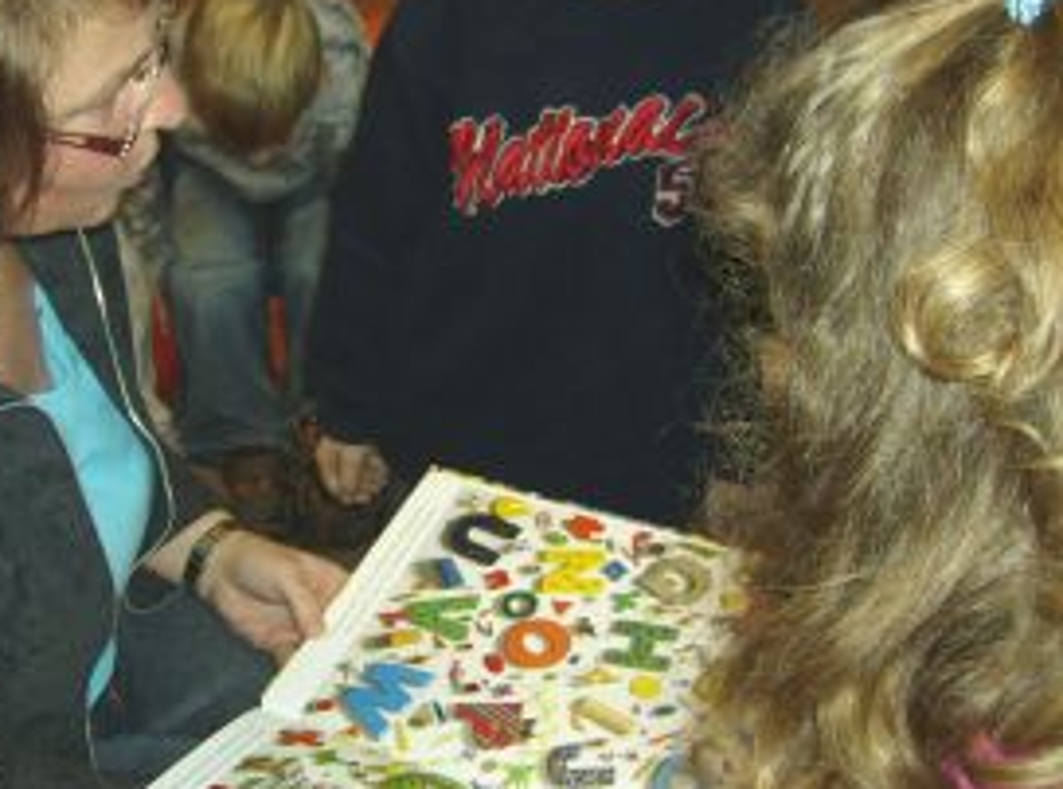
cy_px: 441
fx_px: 1622
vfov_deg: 27.3
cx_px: 348
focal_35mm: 53
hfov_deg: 35.9
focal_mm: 6
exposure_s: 1/60
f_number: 2.8
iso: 200
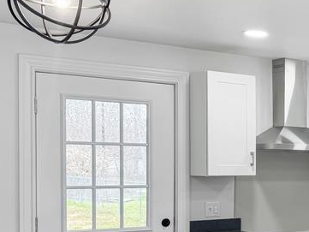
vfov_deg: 21.5
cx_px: 399
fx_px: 607
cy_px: 154
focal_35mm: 68
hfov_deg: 24.9
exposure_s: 1/121
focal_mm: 6.76
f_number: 1.78
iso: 64
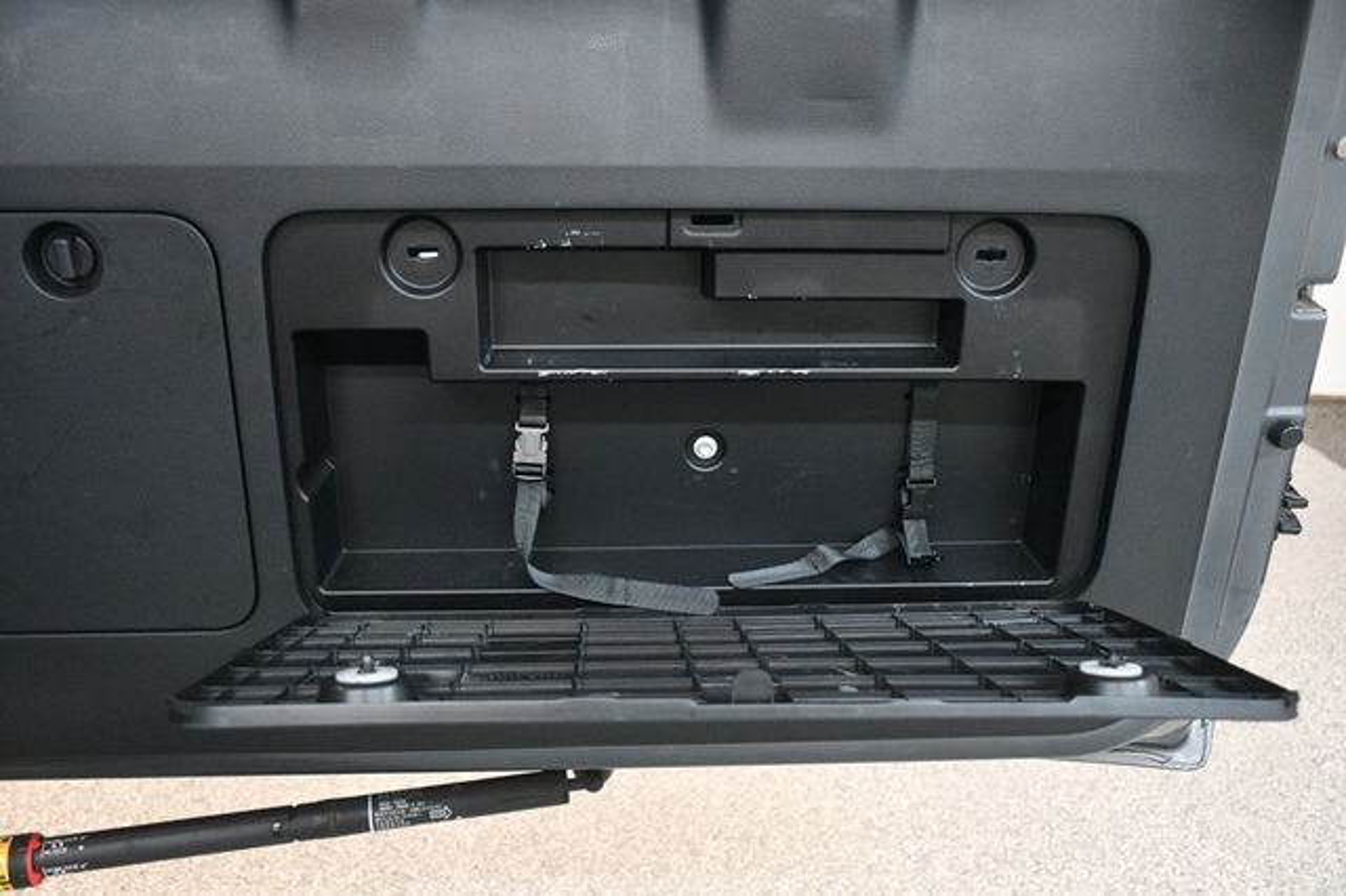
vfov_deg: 39.9
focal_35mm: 33
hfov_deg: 57.2
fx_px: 1233
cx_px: 673
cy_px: 448
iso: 3200
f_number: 3.5
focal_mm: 22
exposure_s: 1/80
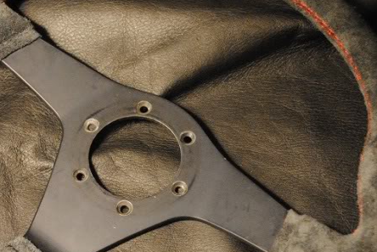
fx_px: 797
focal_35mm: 76
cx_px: 133
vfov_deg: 17.9
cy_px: 180
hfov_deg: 26.5
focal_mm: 22
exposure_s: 1/30
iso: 1600
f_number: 4
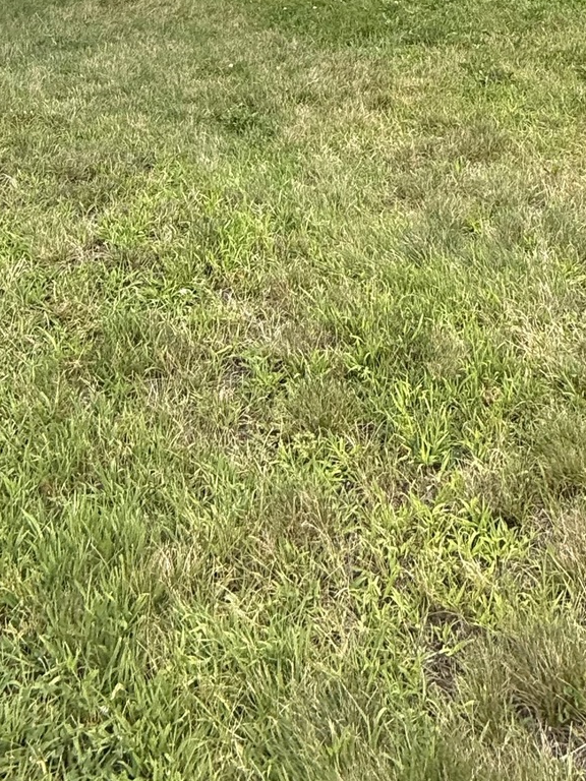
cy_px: -254
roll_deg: +1.2
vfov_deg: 32.5
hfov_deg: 34.2
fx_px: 948
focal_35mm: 42
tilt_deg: +3.6
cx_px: 364
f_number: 2.2
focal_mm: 2.22
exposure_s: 1/742
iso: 64
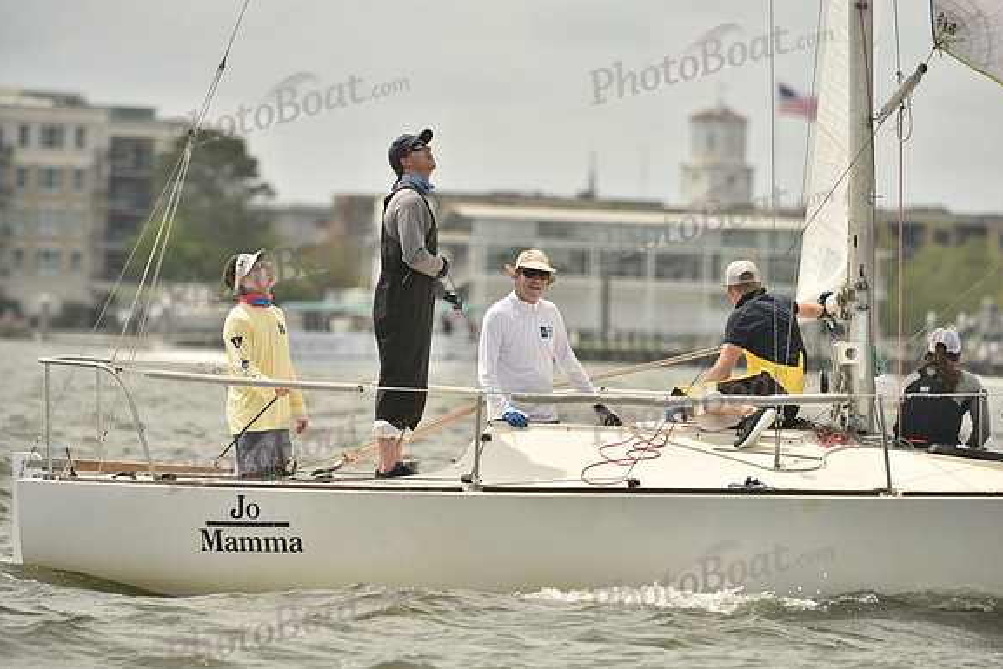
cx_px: 501
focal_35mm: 402
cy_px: 334
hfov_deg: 5.1
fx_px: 11202
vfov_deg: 3.4
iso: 320
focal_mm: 400
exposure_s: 1/1250
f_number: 7.1
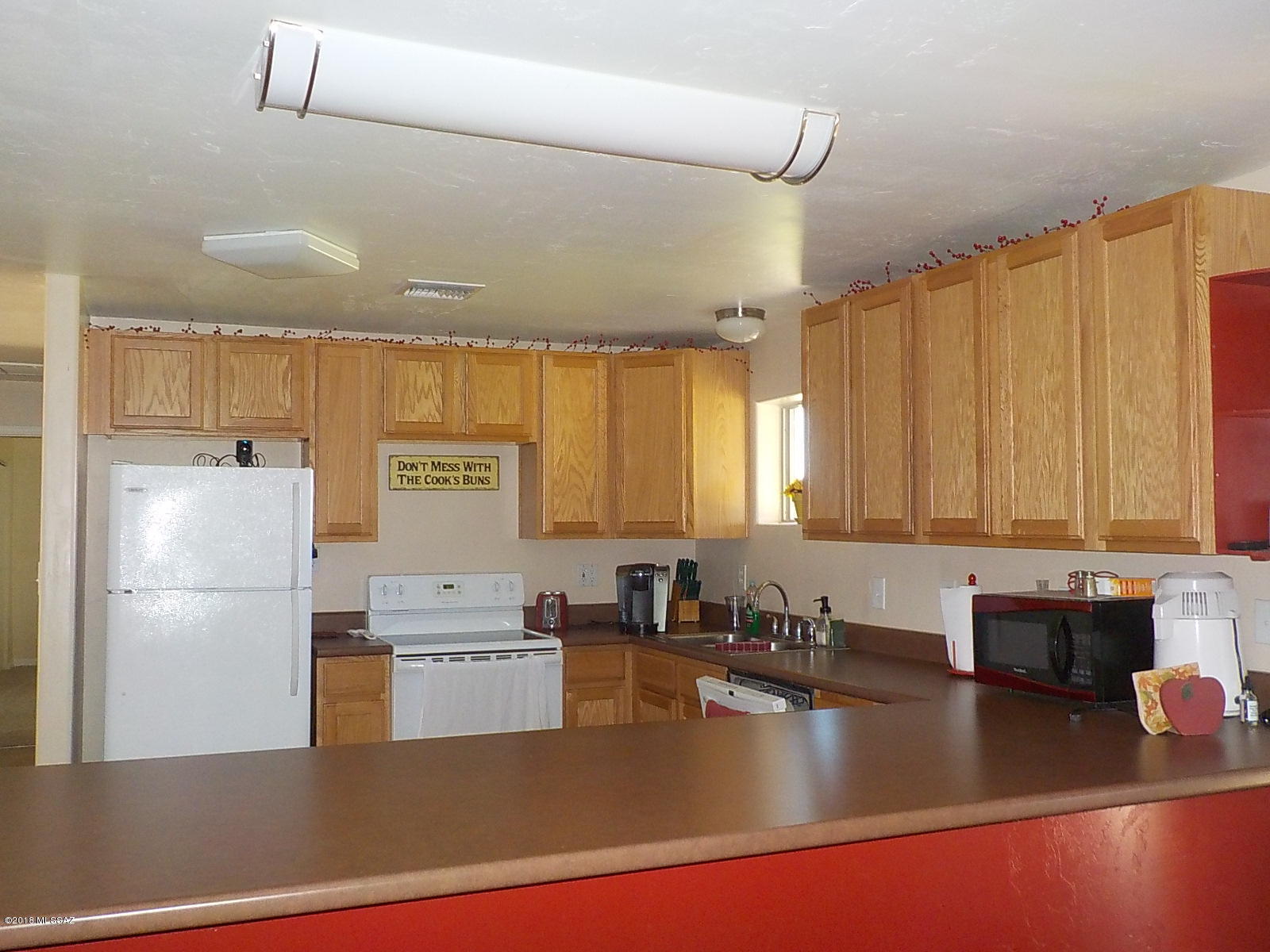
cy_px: 476
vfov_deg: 46.8
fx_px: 1101
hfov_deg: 60.0
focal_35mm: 30
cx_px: 635
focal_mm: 4.1
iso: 280
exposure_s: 1/30
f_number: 3.3
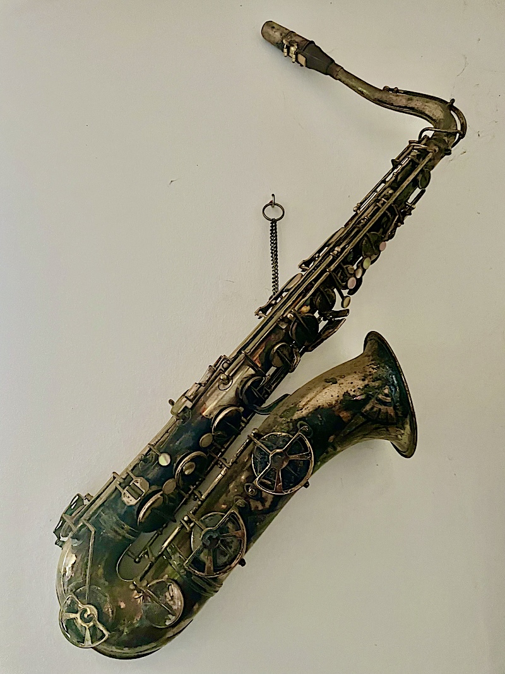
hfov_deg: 53.1
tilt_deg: +15.1
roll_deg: +1.5
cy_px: 337
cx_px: 252
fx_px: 506
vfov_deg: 67.3
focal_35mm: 26
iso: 640
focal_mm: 4.2
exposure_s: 1/30
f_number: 1.6
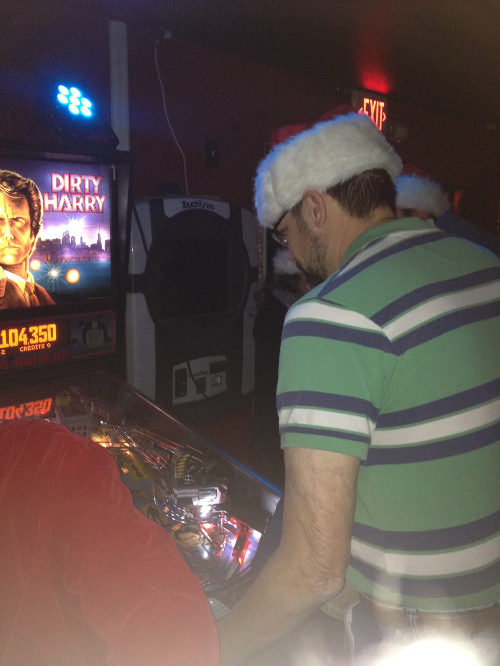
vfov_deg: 52.6
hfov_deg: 40.7
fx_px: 674
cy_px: 333
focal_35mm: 35
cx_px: 250
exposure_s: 1/16
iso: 200
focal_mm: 4.28
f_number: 2.4
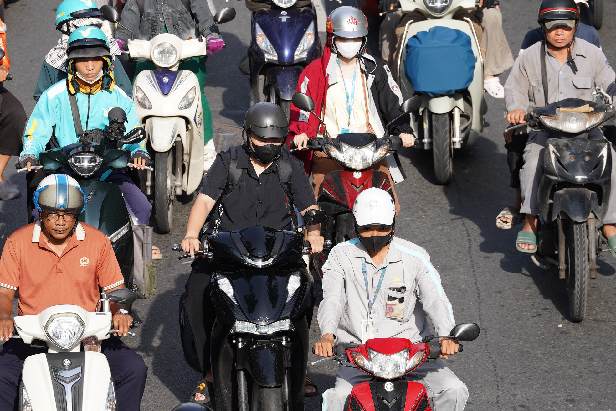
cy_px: 206
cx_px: 308
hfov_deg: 7.1
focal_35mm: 291
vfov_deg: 4.7
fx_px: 4979
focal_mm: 194
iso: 160
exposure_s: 1/320
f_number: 7.1
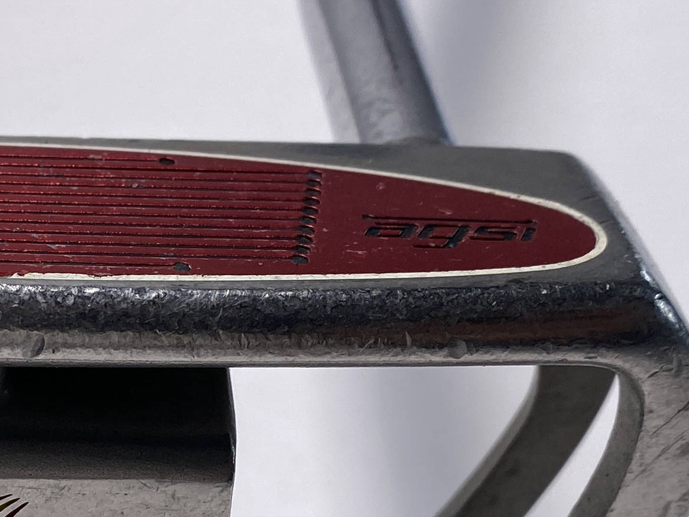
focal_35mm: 90
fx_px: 1792
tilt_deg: -49.2
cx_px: 56
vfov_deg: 15.8
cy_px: 605
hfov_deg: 21.3
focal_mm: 4.25
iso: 32
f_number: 1.8
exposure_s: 1/658
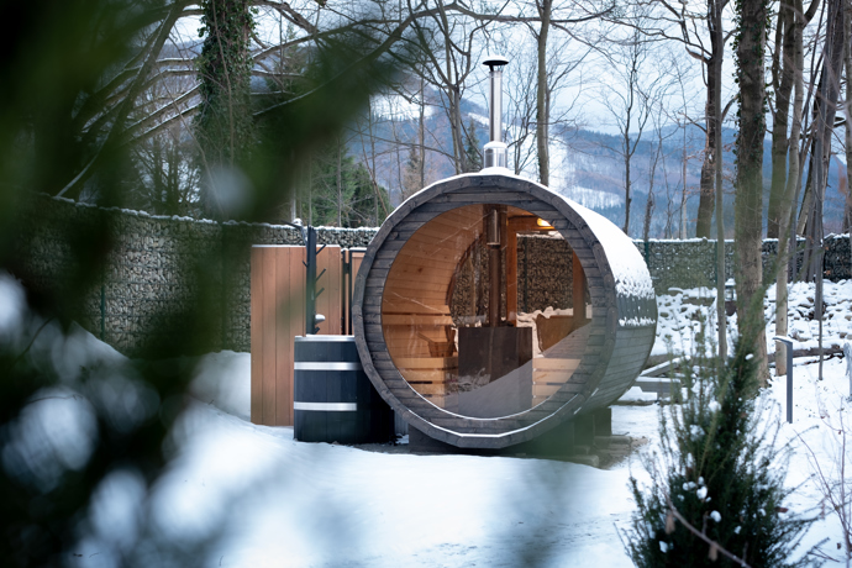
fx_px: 1183
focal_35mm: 50
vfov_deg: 27.0
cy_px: 284
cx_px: 426
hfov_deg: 39.6
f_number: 2
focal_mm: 33
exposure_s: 1/125
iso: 200
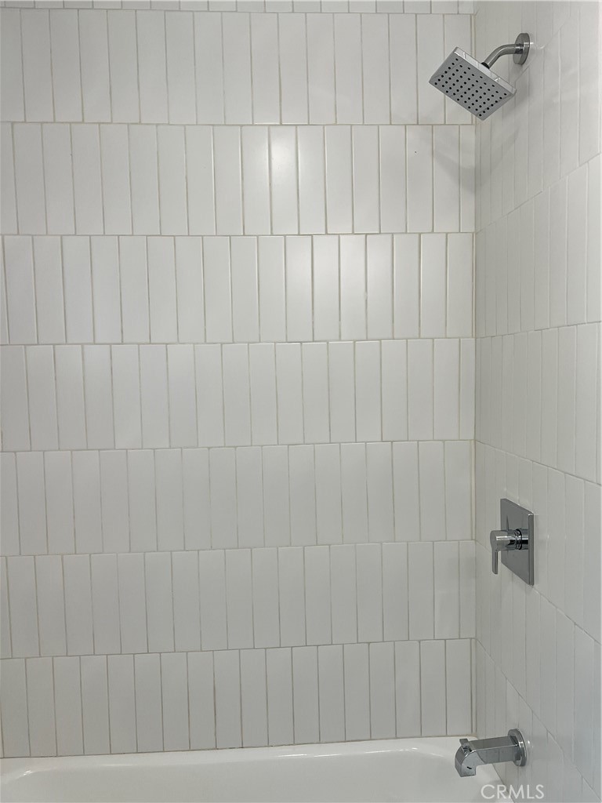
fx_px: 603
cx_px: 301
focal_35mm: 26
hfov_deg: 53.1
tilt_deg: -4.6
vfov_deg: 67.3
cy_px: 402
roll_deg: +0.8
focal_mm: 5.7
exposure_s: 1/120
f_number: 1.5
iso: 64
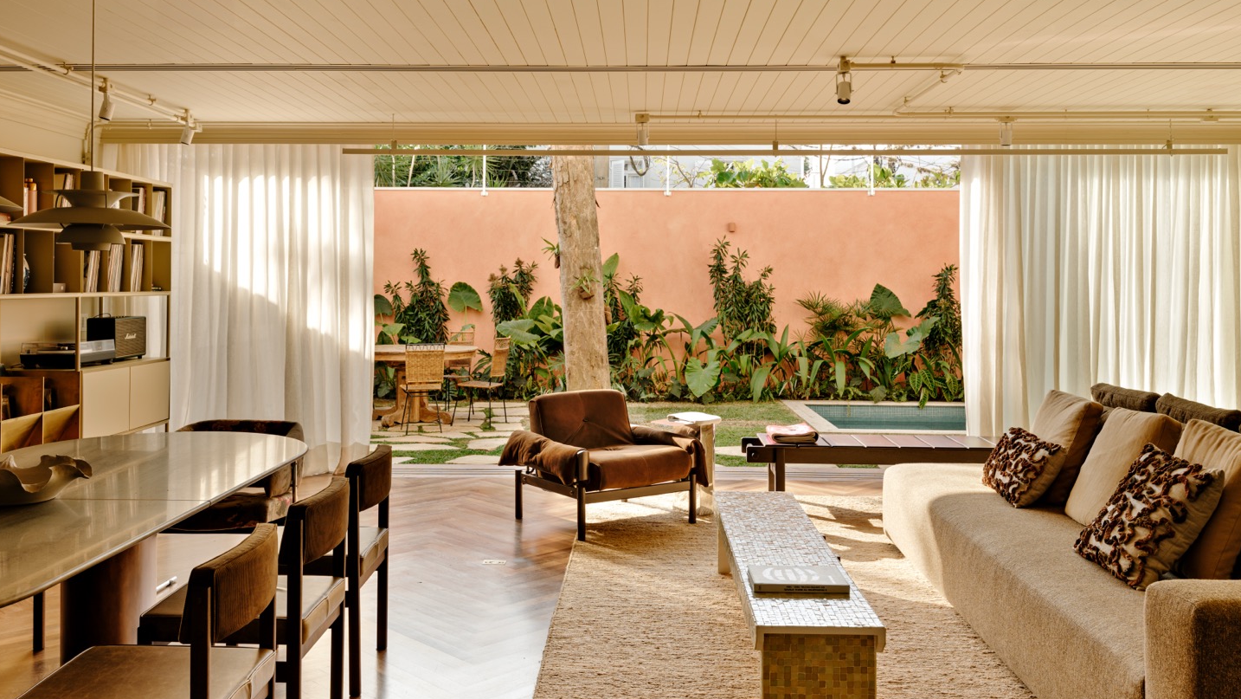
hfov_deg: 62.6
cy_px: 277
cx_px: 626
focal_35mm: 31
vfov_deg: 37.6
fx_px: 1020
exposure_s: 1/8
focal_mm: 30.8
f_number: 9
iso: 200
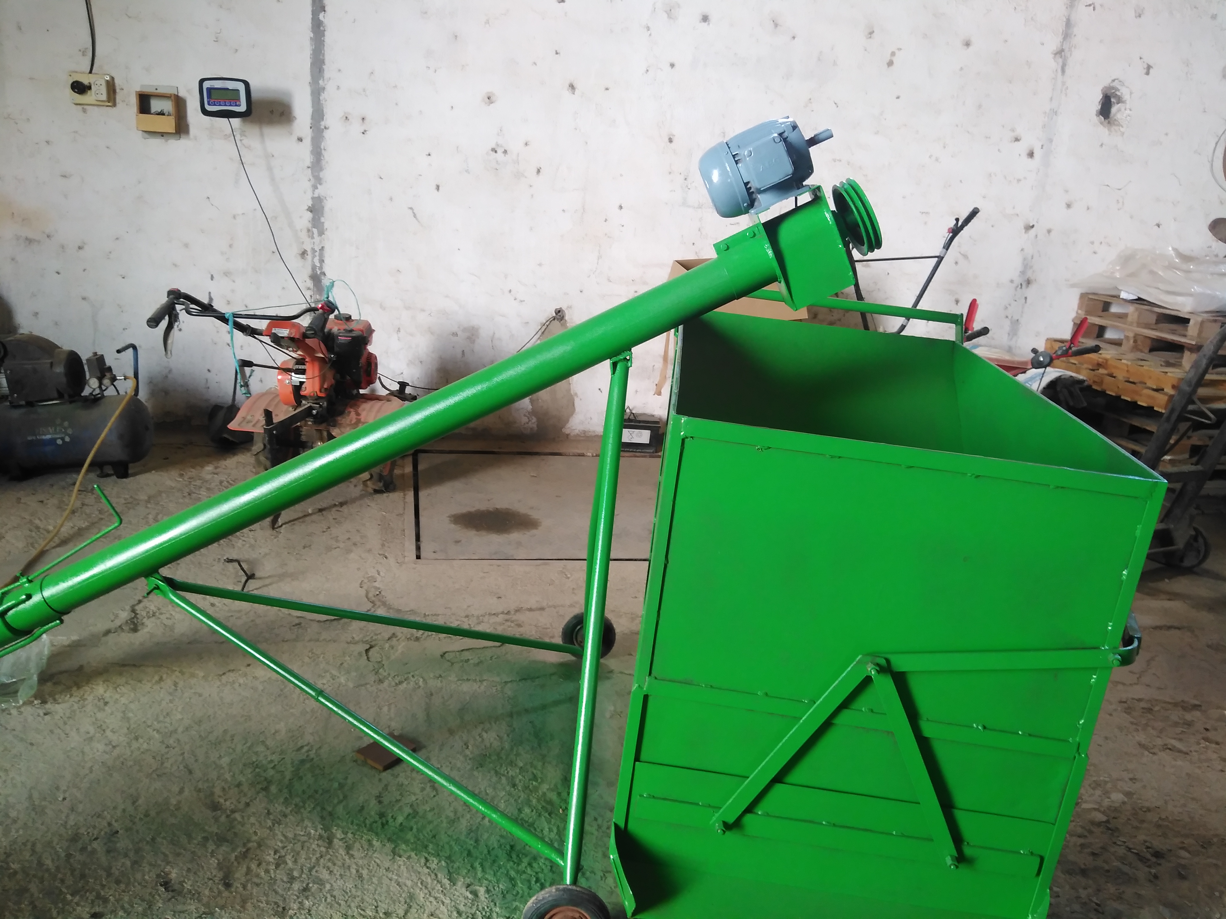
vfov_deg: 53.1
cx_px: 613
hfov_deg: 67.3
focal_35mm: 26
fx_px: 921
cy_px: 460
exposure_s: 1/29.8
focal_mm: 3.63
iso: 135
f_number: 1.8
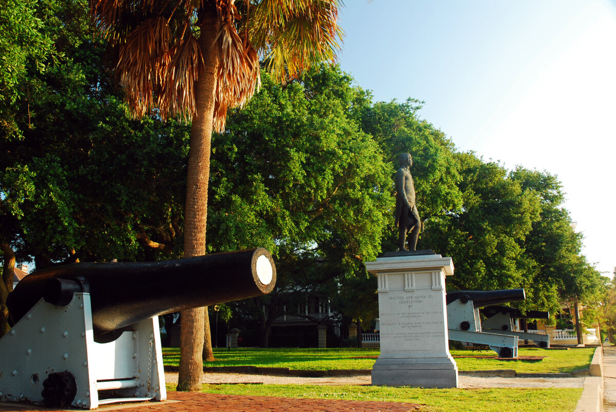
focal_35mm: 33
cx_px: 308
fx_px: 565
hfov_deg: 57.2
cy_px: 206
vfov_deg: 40.1
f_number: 8
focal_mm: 22
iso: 200
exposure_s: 1/30
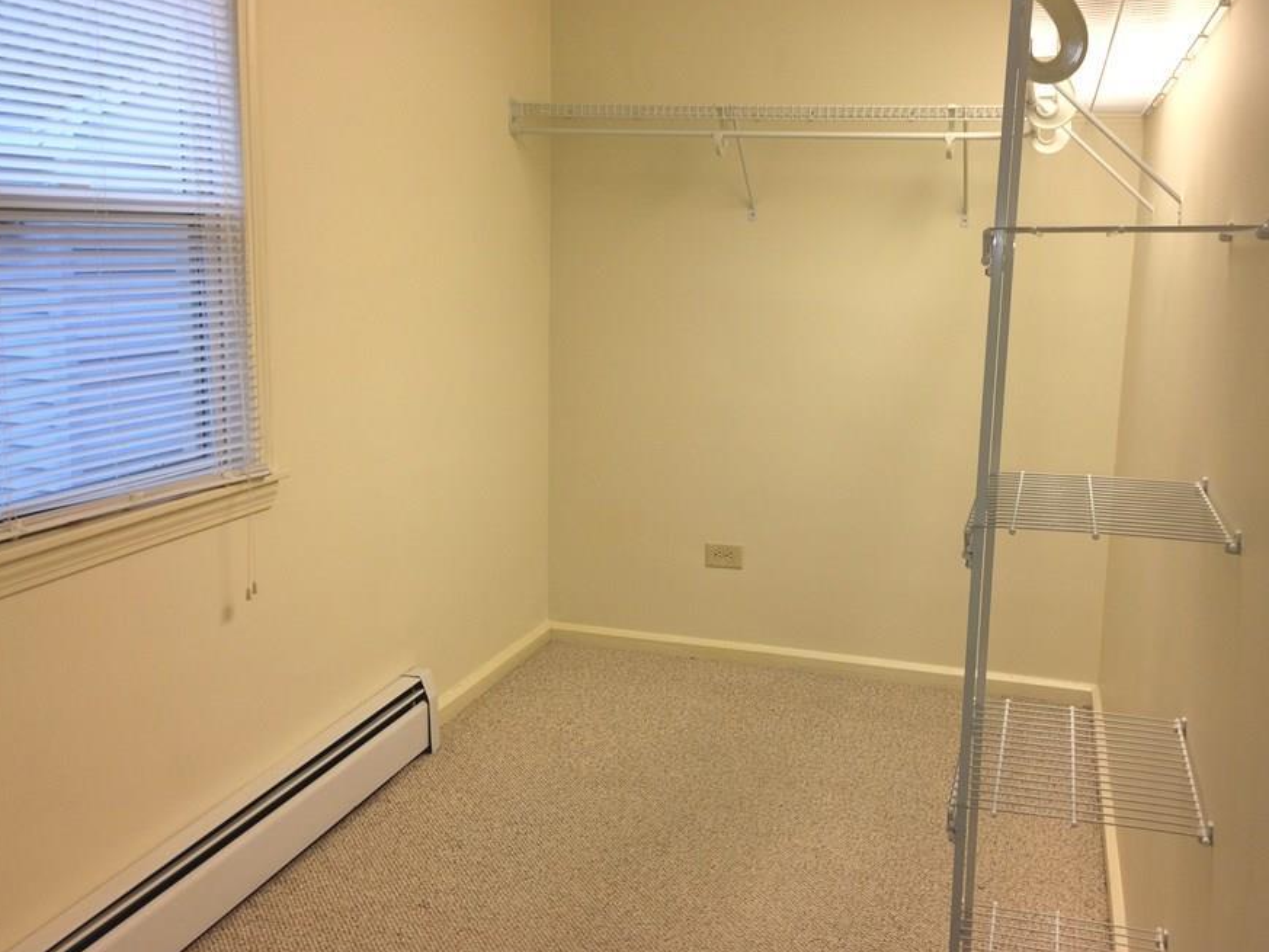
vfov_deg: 41.8
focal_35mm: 34
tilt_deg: -9.0
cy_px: 452
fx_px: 1247
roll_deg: -1.4
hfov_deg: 53.8
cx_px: 711
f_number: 2.2
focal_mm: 4.15
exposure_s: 1/40
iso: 40
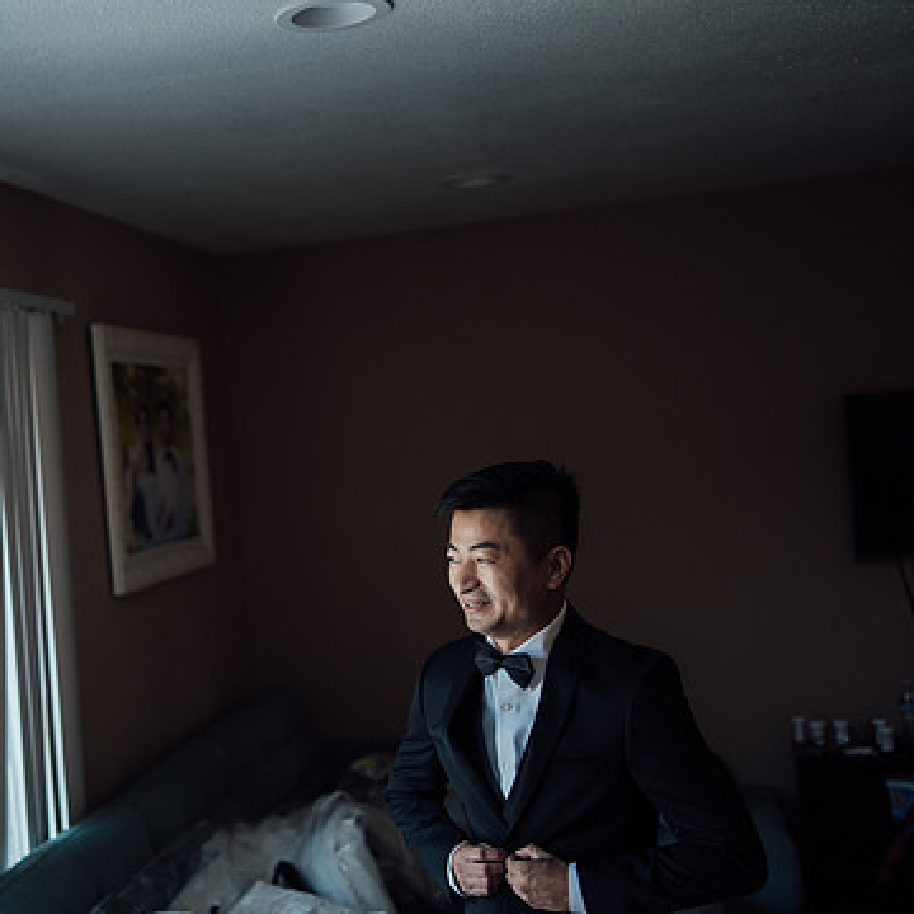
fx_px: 1434
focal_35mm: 48
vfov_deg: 35.4
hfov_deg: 34.4
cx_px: 195
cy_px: 461
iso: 320
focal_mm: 35
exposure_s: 1/640
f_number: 1.4
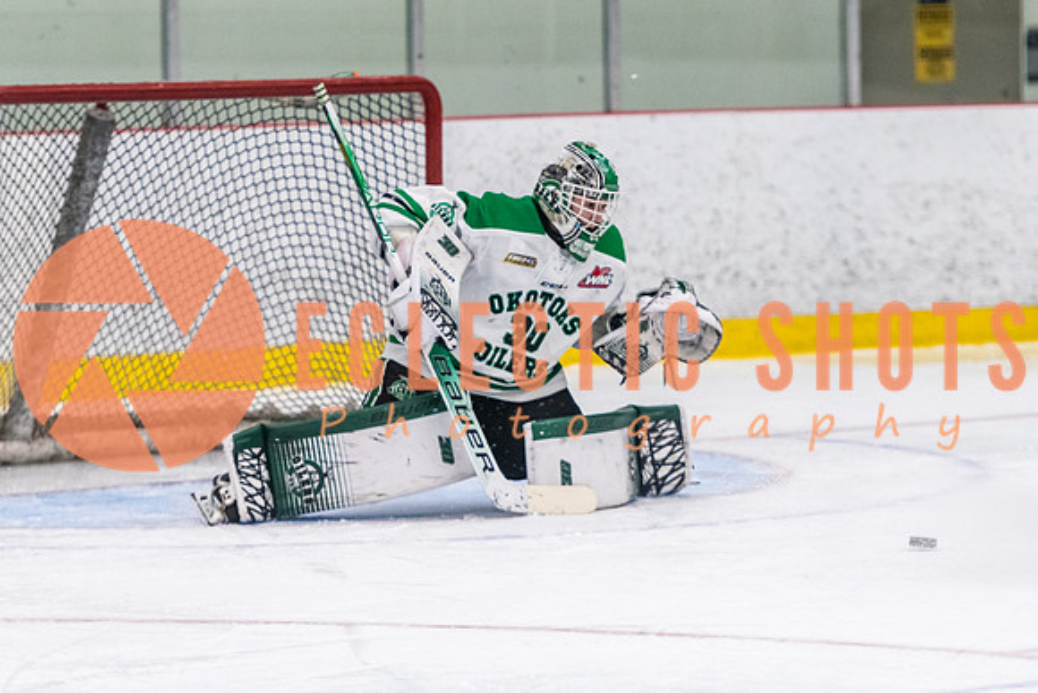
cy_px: 263
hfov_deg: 9.3
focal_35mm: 222
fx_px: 6391
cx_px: 519
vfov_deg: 6.2
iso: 2800
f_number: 2.8
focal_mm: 155
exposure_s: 1/800
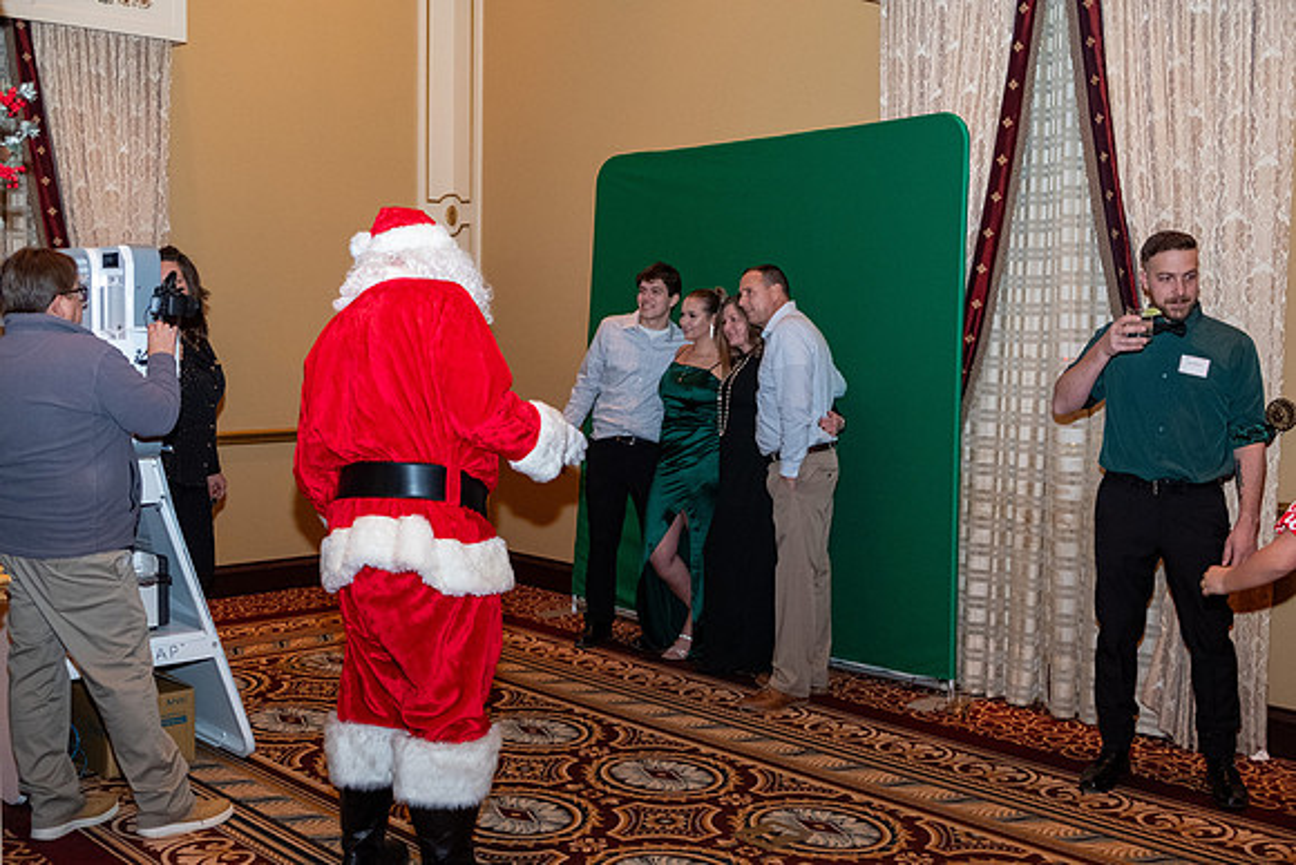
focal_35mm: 38
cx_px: 648
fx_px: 1368
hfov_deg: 50.7
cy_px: 432
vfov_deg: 35.1
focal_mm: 25.4
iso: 2500
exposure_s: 1/125
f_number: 3.2
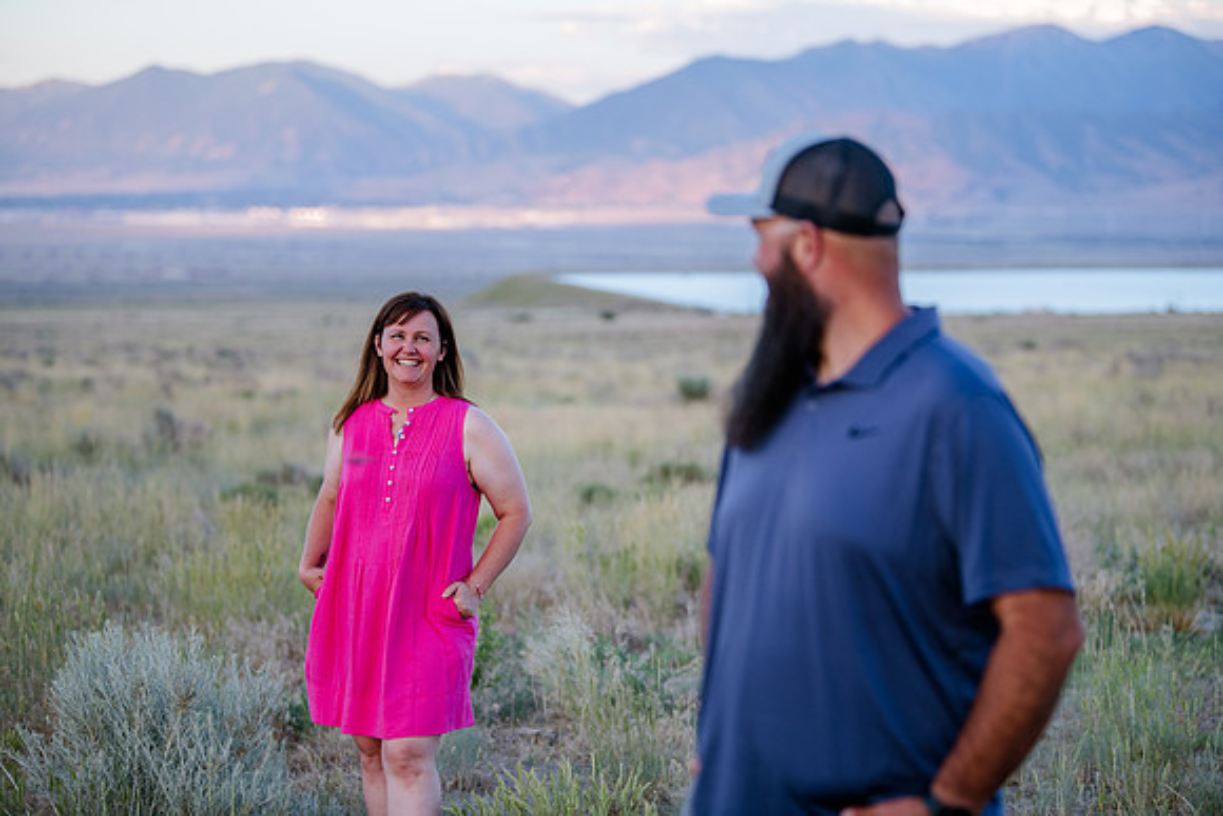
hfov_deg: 21.5
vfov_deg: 14.4
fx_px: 3228
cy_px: 408
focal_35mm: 95
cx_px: 612
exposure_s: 1/200
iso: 200
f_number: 2.8
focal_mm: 95
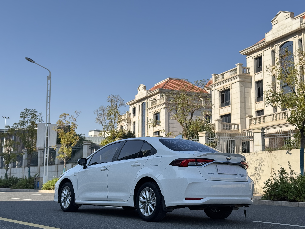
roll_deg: -0.2
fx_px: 423
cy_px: 114
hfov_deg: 39.7
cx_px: 152
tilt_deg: +8.4
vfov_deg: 30.3
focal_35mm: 48
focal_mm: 6.76
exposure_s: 1/1724
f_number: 1.78
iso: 64
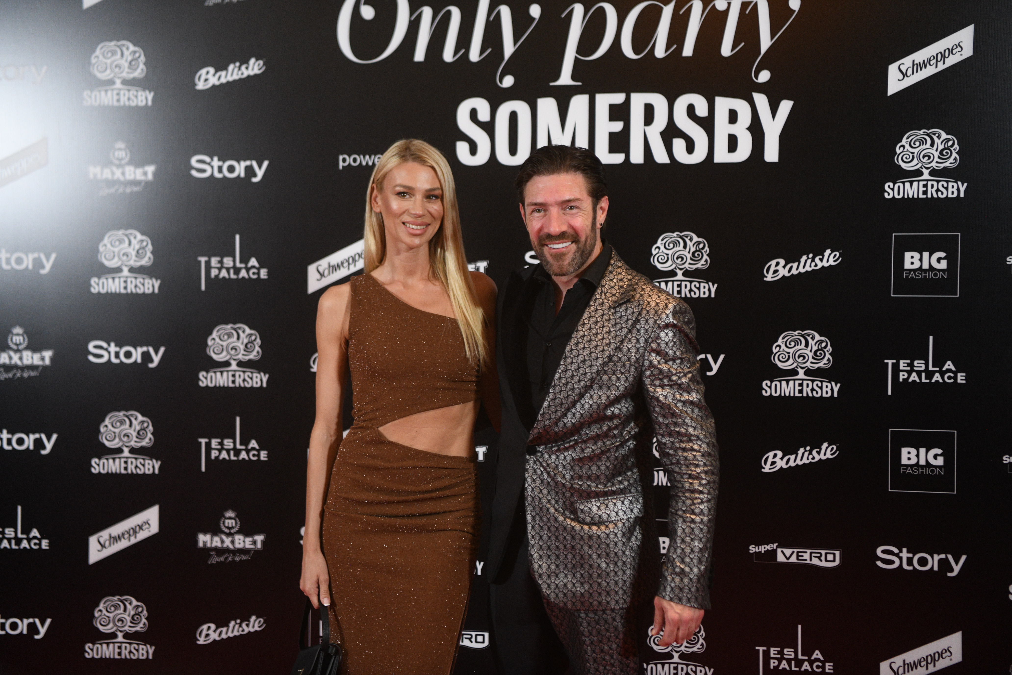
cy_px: 338
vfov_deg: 26.0
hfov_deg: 38.2
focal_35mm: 52
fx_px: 1462
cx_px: 506
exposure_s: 1/160
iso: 2500
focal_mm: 52
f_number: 3.2
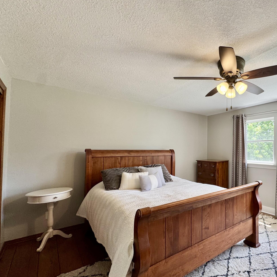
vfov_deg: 77.6
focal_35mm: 19
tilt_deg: +1.0
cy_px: 147
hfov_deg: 71.7
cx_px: 212
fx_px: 172
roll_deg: -0.4
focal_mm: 2.22
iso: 64
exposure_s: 1/99
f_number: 2.2
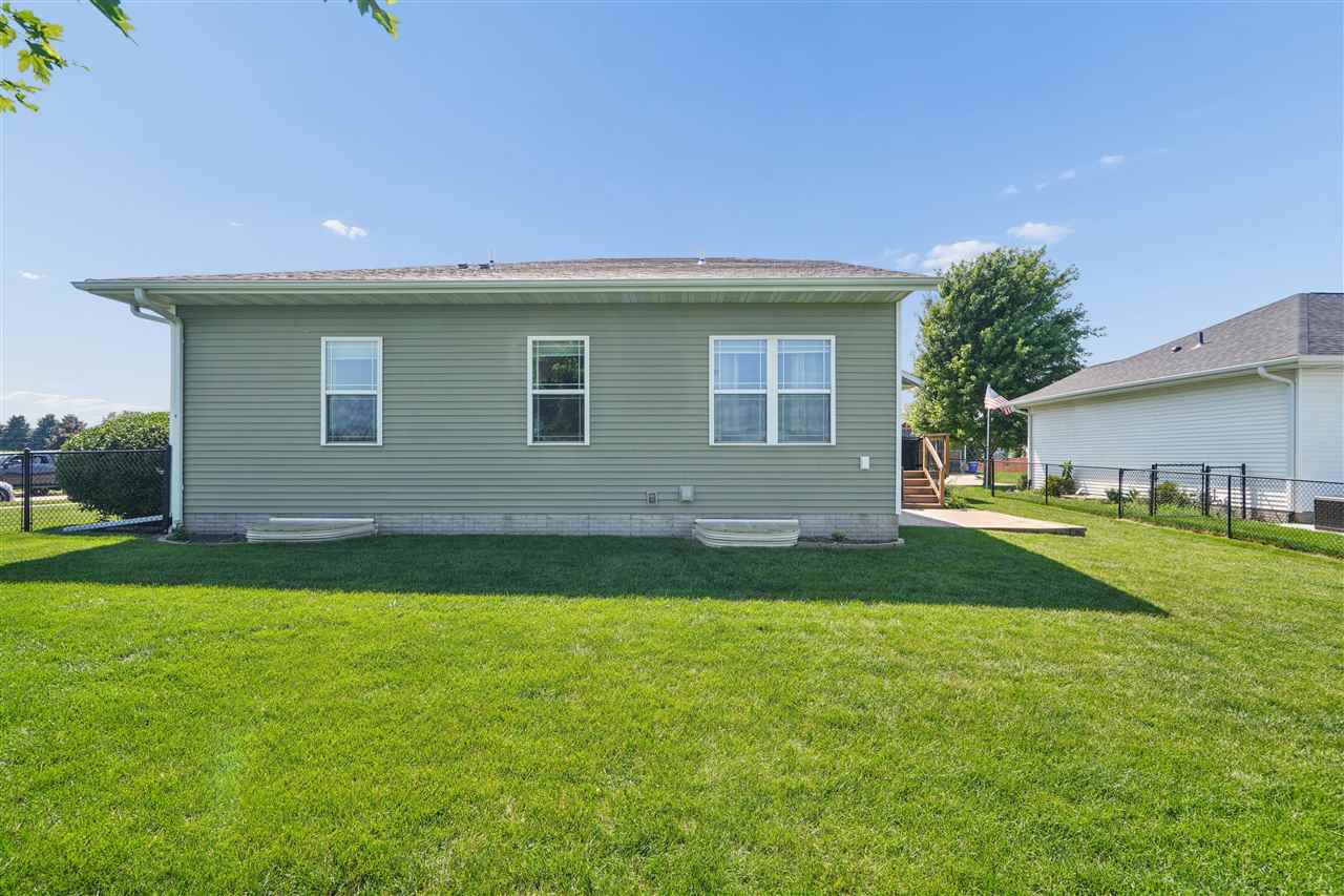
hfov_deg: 96.7
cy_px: 448
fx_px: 597
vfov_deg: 73.7
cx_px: 672
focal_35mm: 16
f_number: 10
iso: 400
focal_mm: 16
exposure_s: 1/125
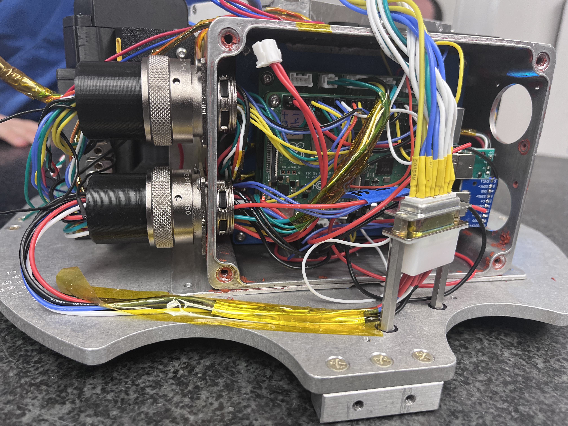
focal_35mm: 26
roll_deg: -3.8
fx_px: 427
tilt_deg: -18.7
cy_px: 213
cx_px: 284
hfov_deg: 67.3
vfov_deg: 53.1
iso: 125
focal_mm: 5.1
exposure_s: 1/120
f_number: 1.6
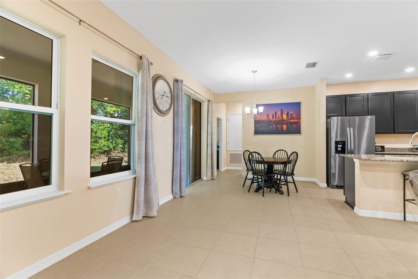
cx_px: 209
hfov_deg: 96.7
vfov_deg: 73.8
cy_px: 140
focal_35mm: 16
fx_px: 186
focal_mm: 16
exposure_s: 1/30
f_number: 7.1
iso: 2000
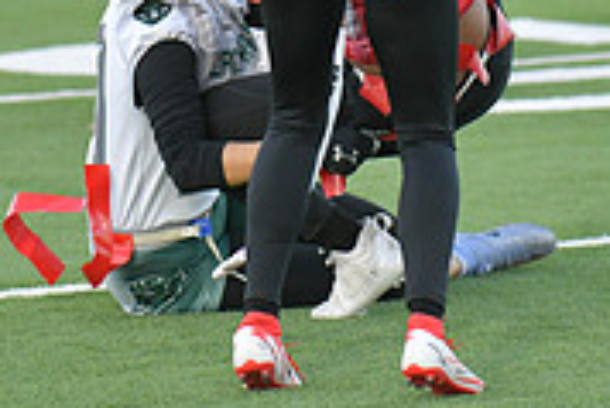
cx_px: 356
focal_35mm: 457
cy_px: -118
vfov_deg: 3.0
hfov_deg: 4.5
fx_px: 7750
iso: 2000
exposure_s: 1/3200
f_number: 2.8
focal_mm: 140
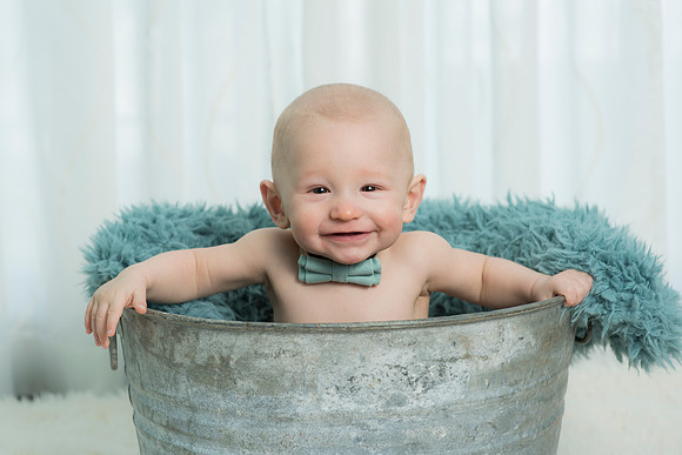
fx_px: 1680
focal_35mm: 89
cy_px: 218
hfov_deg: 23.0
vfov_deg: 15.4
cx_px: 326
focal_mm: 85
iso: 320
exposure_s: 1/160
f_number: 4
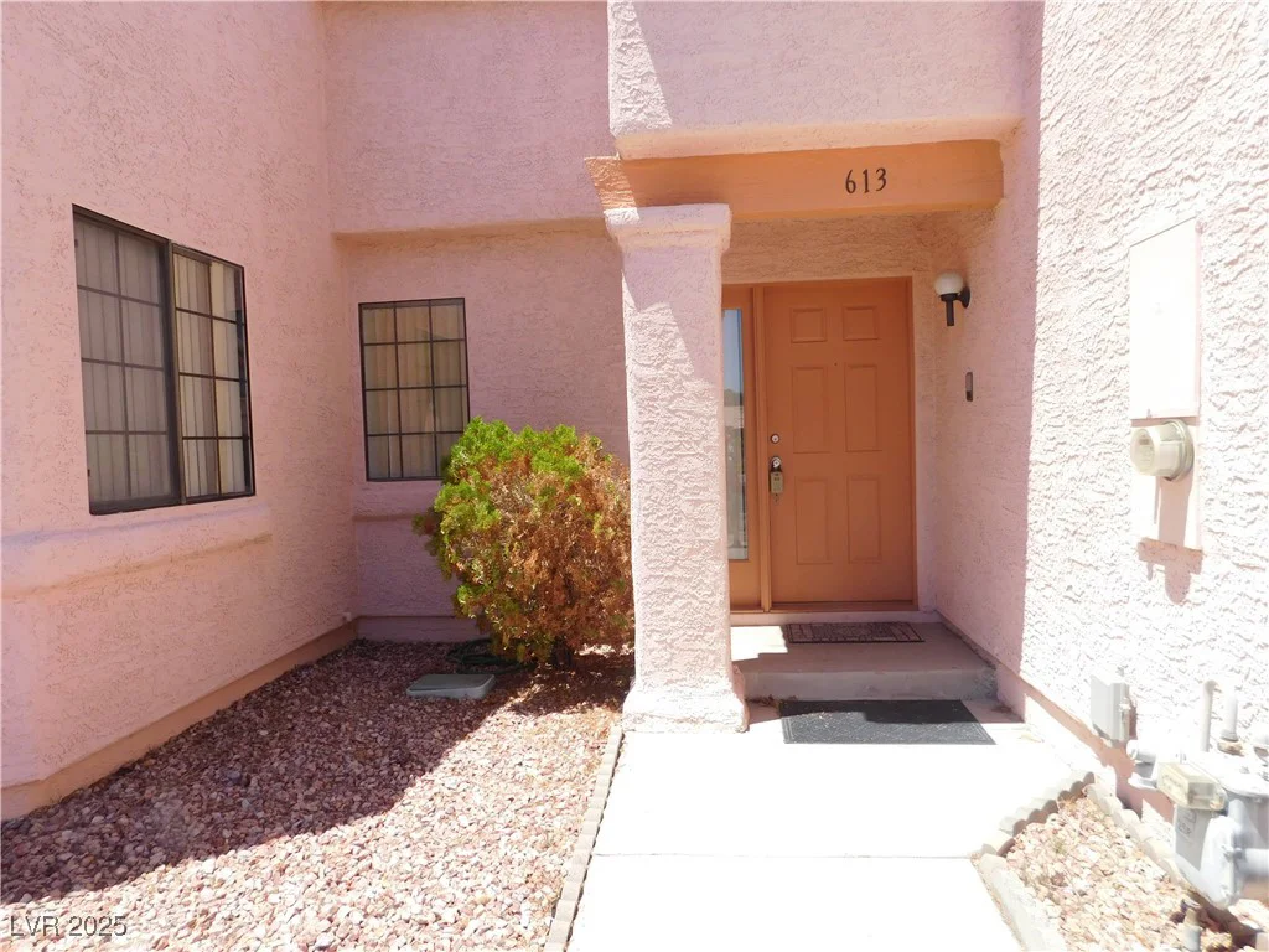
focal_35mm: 23
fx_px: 843
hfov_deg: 73.9
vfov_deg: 58.9
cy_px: 476
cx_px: 634
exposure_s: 1/1250
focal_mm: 4
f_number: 3
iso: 125
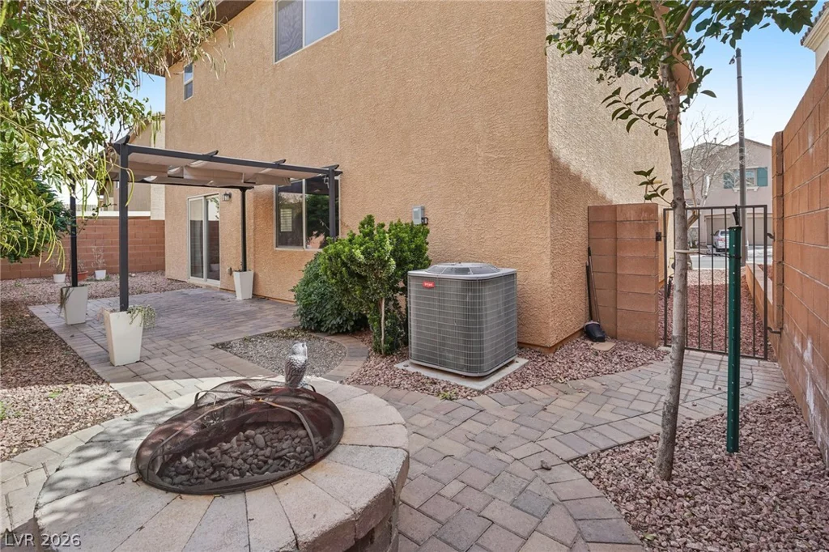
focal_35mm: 16
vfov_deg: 73.7
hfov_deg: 96.8
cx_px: 414
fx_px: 368
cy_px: 276
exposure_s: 1/60
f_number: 8
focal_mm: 16
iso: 100
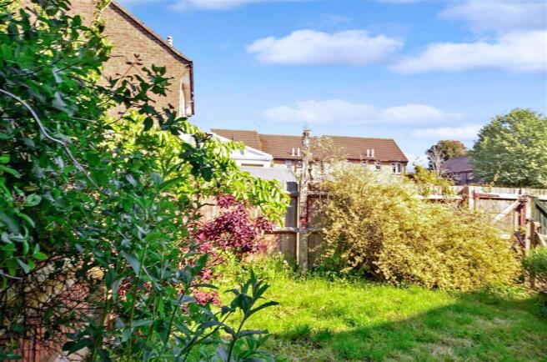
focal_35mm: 30
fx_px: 455
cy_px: 181
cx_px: 274
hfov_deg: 62.0
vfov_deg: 43.4
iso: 200
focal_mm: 20
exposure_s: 1/15
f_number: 14
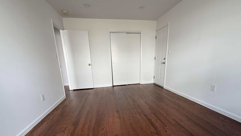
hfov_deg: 99.4
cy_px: 86
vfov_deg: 65.9
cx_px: 123
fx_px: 102
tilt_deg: -13.8
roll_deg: +1.2
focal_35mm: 16
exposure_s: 1/99
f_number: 2.2
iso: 100
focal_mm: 2.22
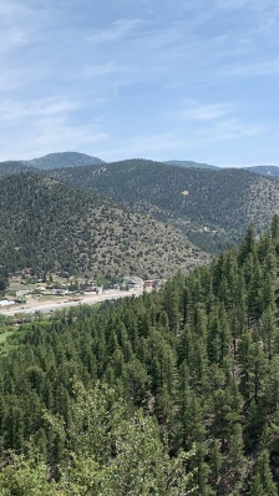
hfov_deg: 20.5
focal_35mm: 57
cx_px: 7
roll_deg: -0.2
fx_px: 749
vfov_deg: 36.3
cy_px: 323
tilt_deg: -7.9
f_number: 1.8
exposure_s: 1/2309
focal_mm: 4.25
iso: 25
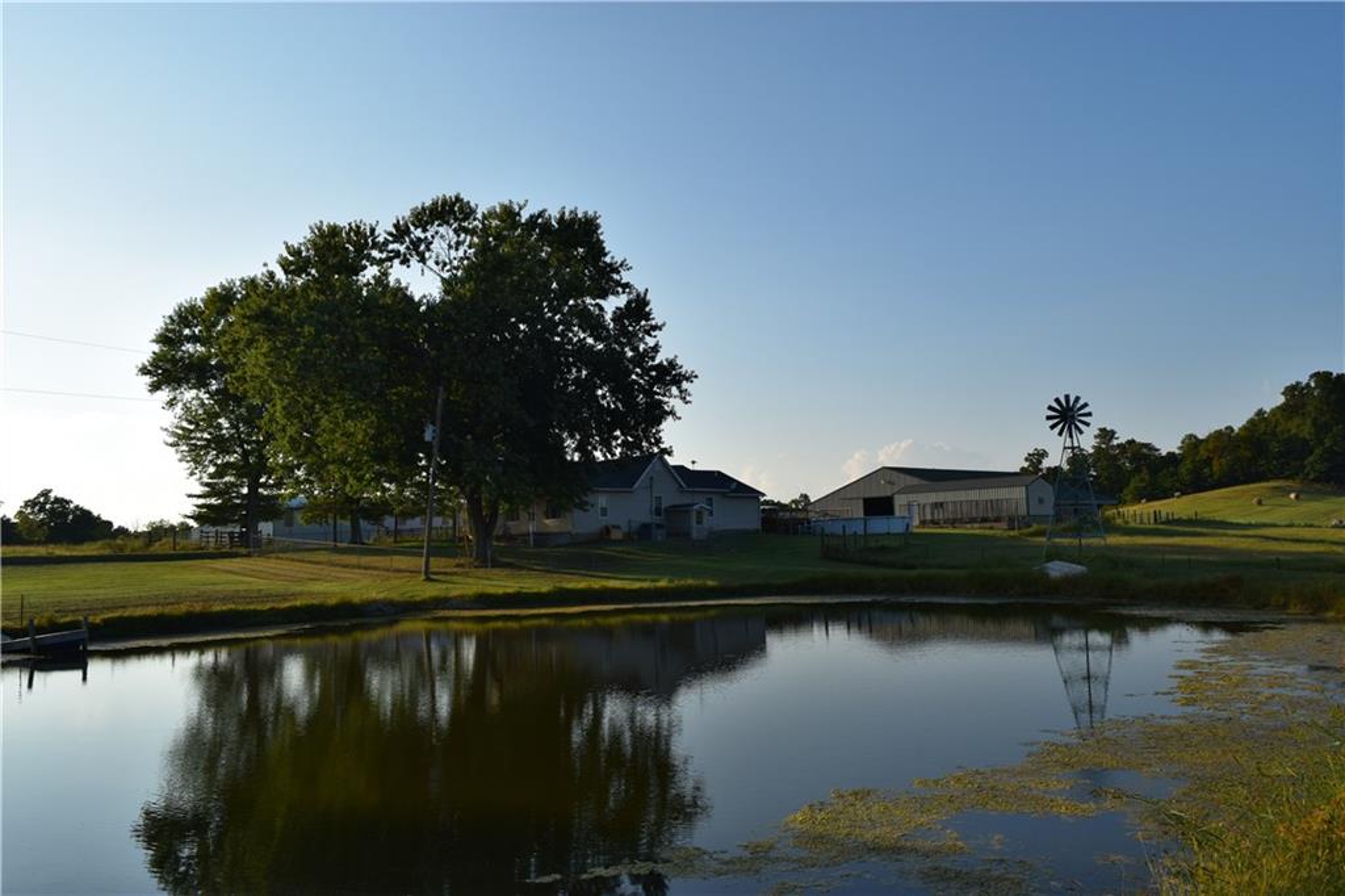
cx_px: 672
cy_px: 448
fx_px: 1008
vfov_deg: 47.9
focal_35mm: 27
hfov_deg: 67.4
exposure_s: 1/500
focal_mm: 18
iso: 400
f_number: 11
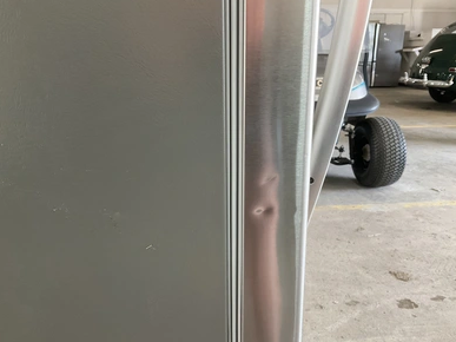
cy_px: 170
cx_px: 234
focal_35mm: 30
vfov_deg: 46.8
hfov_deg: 60.0
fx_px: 395
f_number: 1.8
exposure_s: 1/60
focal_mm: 3
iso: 160
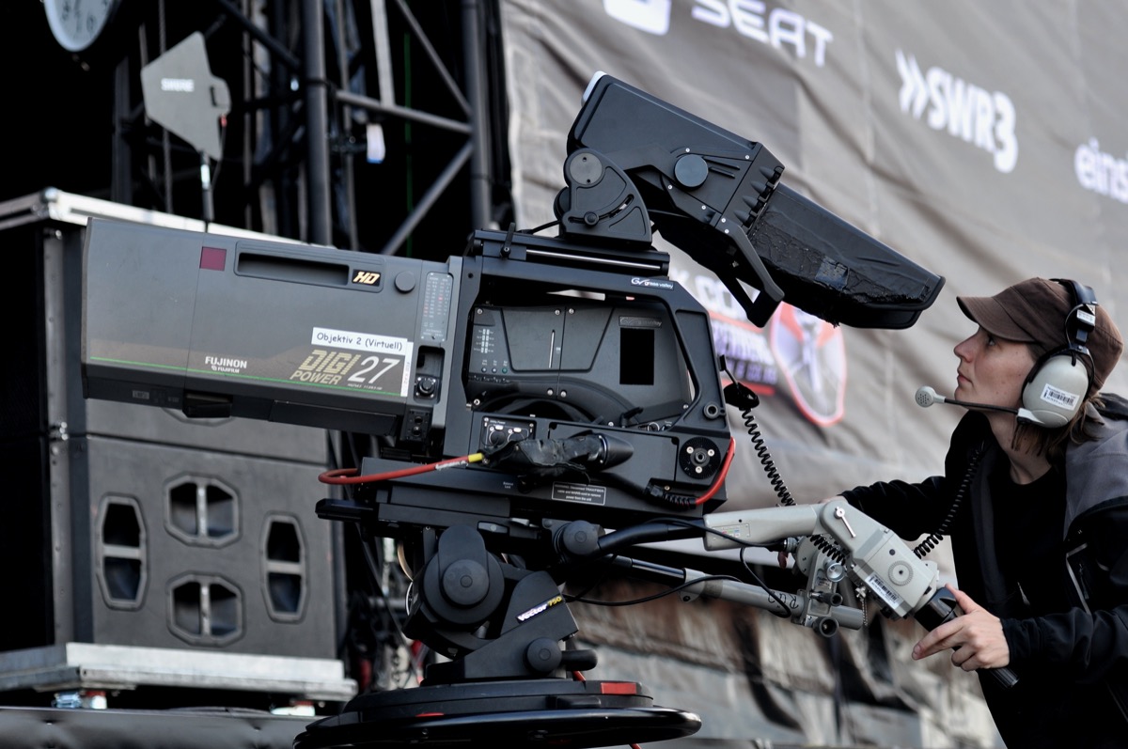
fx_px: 3286
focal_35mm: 105
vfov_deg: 13.0
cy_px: 374
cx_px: 564
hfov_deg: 19.5
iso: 200
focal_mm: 70
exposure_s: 1/320
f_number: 2.8
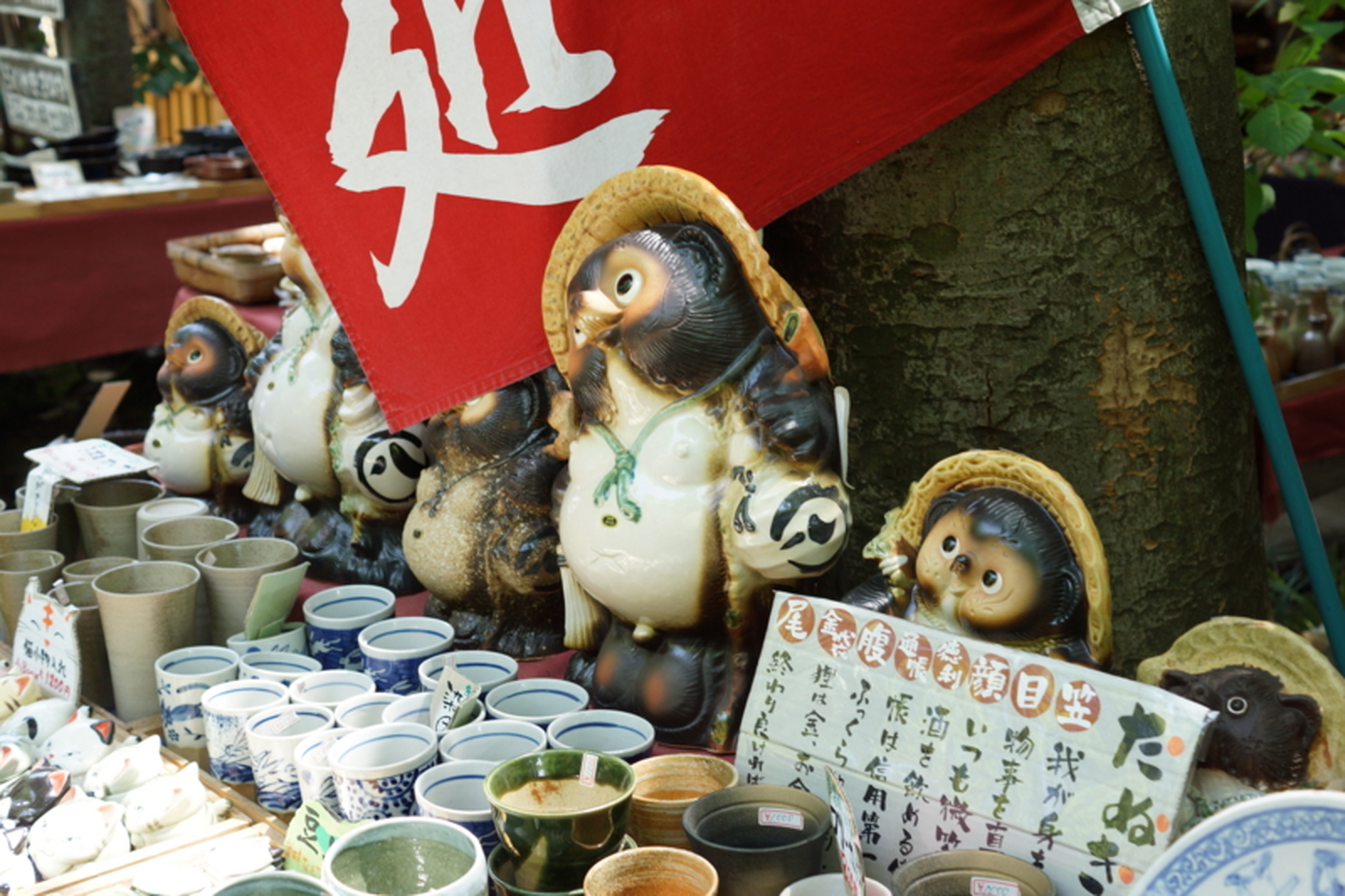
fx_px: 1961
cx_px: 672
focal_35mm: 52
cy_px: 448
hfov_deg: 37.9
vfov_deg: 25.7
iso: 200
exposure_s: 1/60
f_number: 5
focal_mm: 35
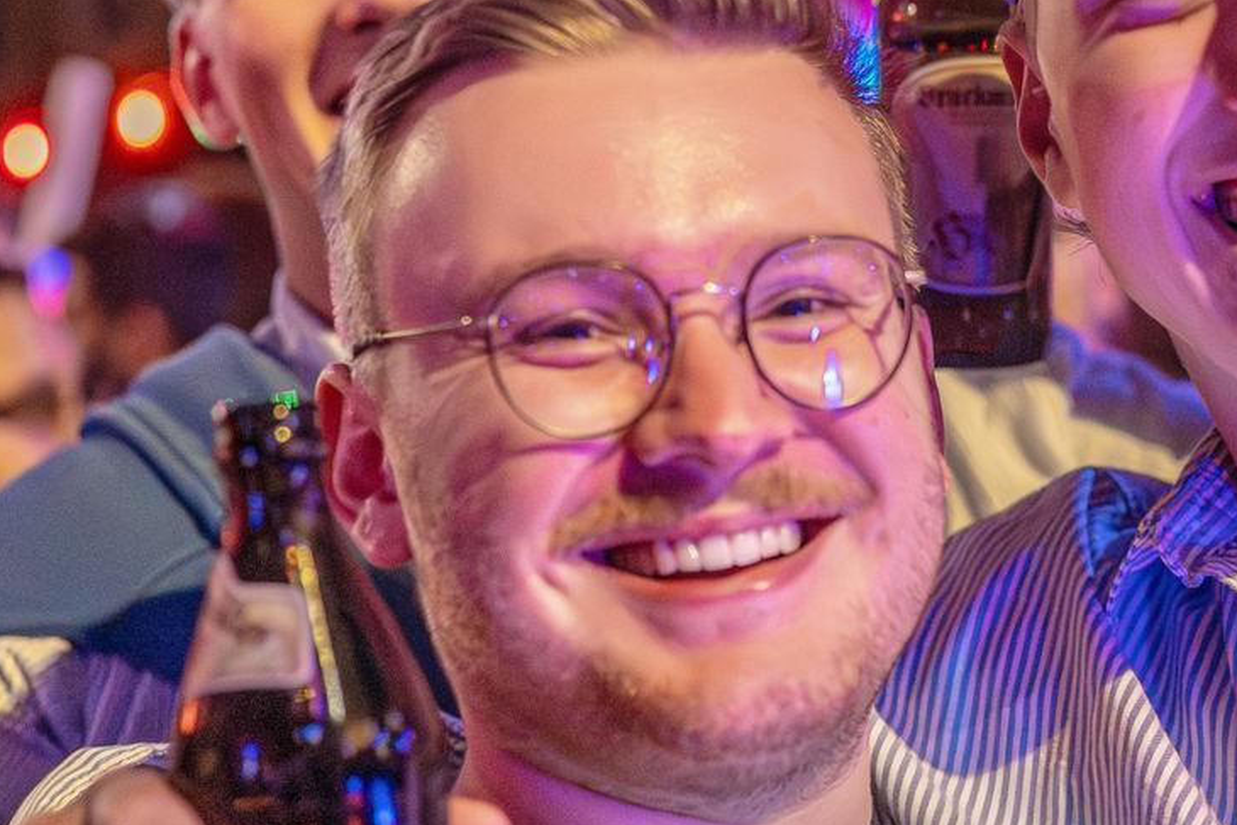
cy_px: 479
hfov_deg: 22.1
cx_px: 808
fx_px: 3162
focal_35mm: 92
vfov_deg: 14.9
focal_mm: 35
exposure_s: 1/160
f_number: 2
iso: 20000
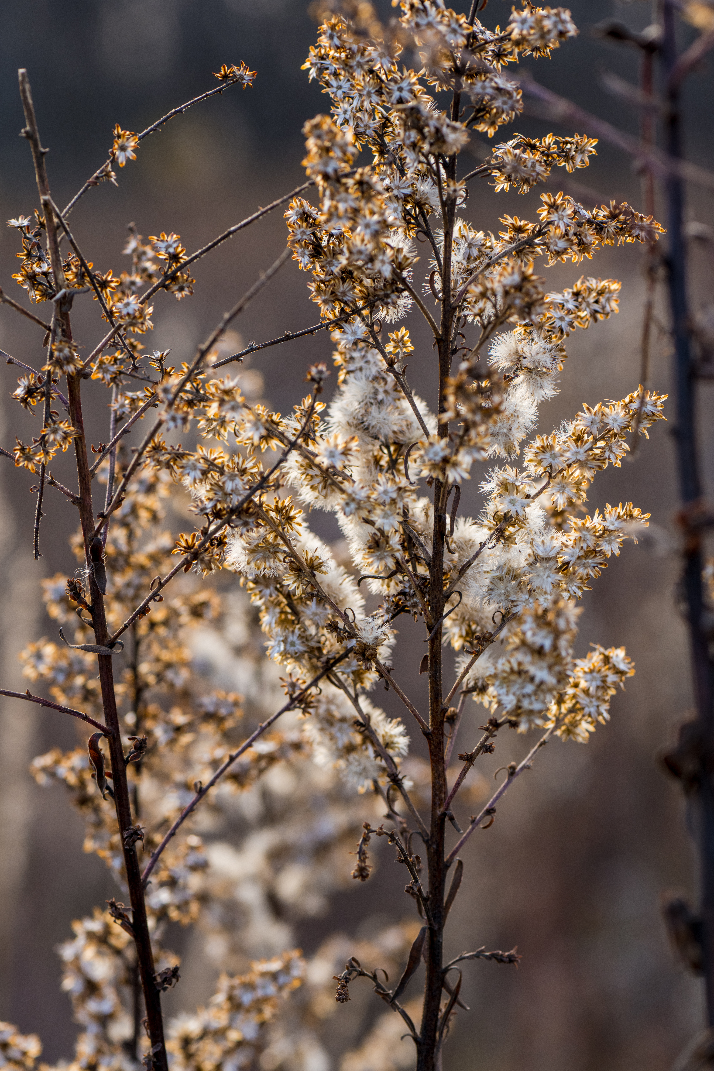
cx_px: 357
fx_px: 3124
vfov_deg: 19.5
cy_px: 536
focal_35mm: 105
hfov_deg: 13.0
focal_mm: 105
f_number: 7.1
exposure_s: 1/100
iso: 320
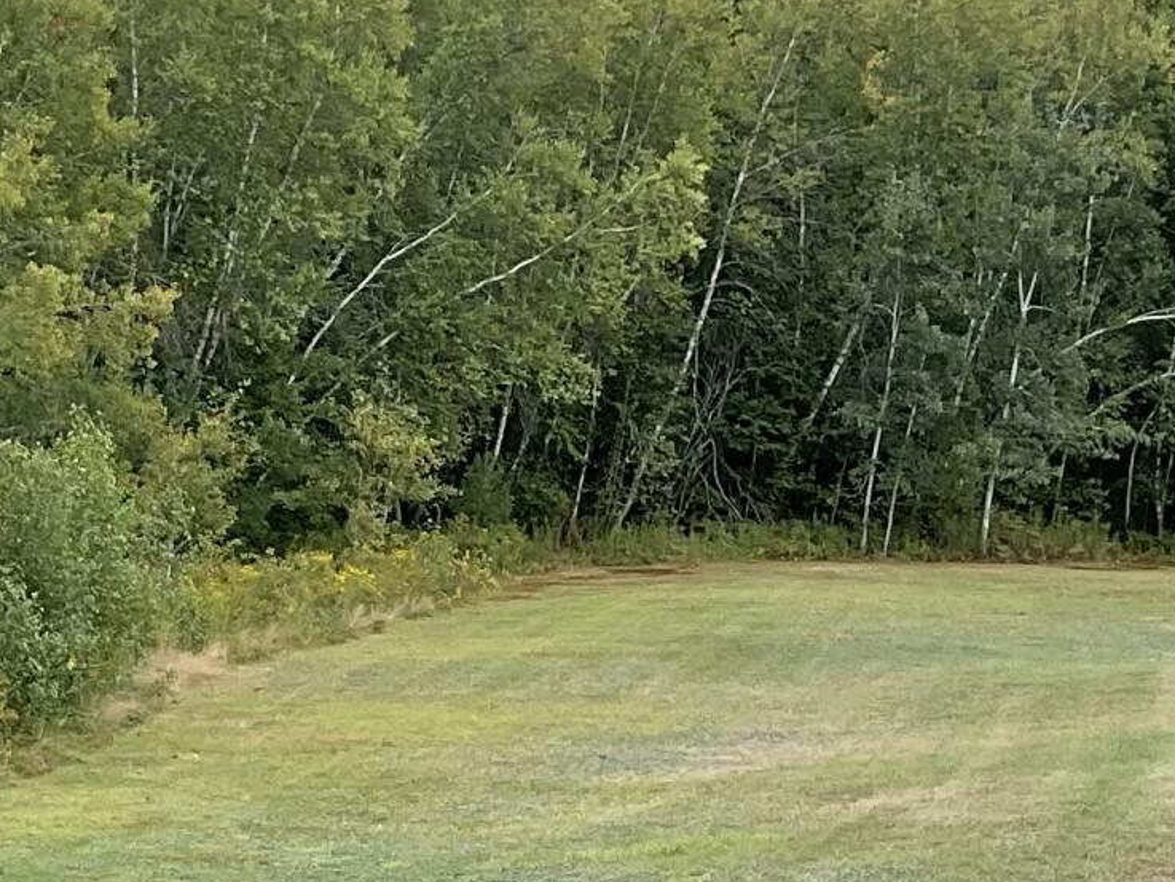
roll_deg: +0.3
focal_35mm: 118
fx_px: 4006
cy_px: 885
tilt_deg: -8.4
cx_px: 772
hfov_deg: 16.7
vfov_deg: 12.4
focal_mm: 3
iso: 16
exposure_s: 1/130
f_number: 1.8
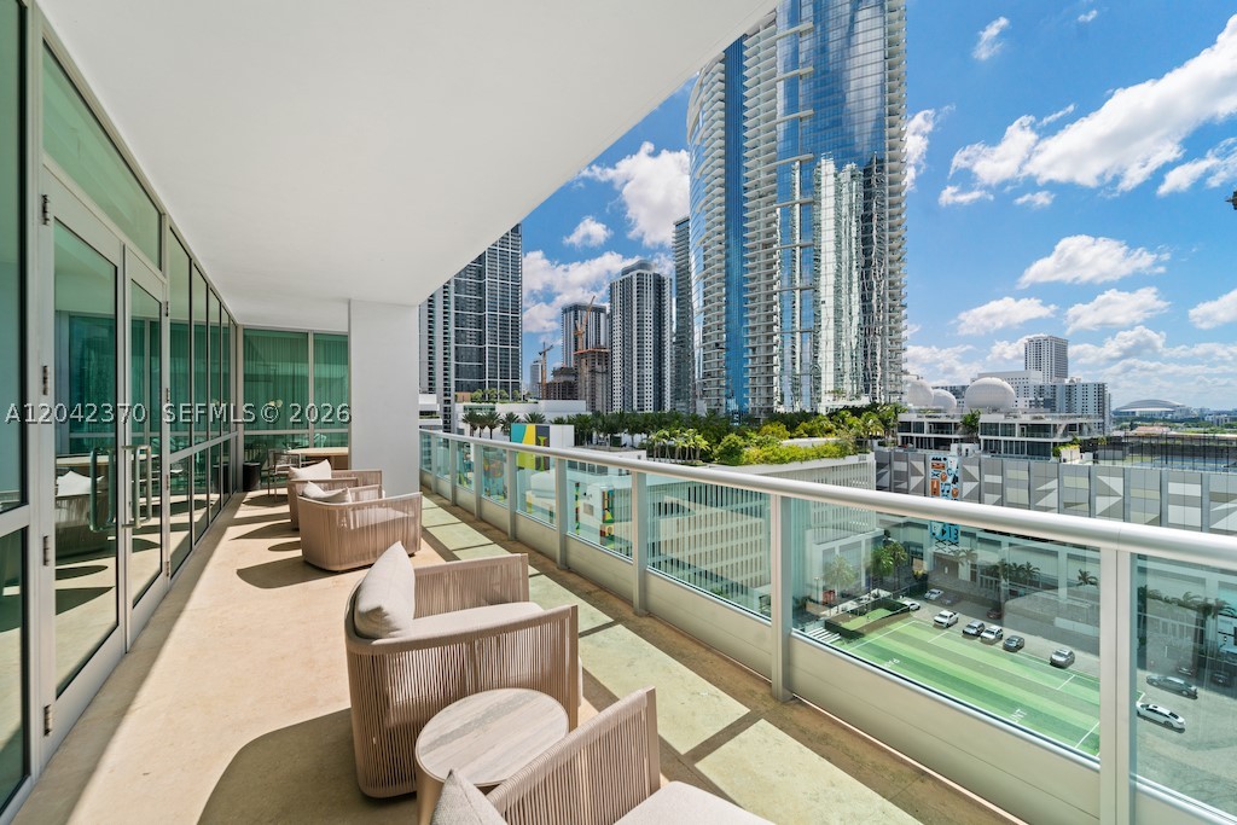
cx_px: 618
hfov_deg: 104.2
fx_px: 481
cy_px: 412
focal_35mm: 14
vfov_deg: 81.2
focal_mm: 14
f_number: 8
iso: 400
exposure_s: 1/320
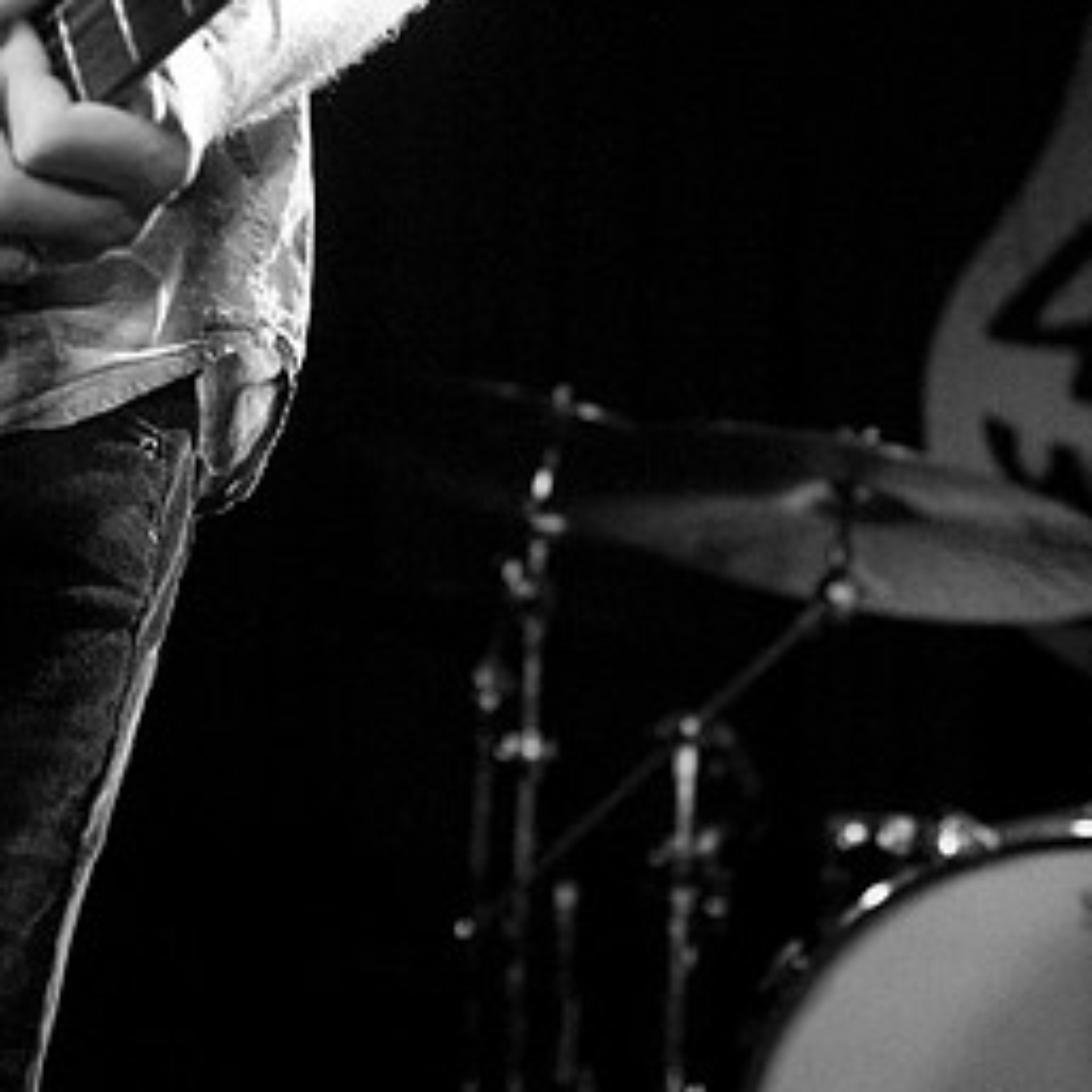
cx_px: 280
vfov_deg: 15.1
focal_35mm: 115
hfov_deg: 15.1
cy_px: 353
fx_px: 4104
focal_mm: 40
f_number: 3.2
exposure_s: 1/60
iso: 800
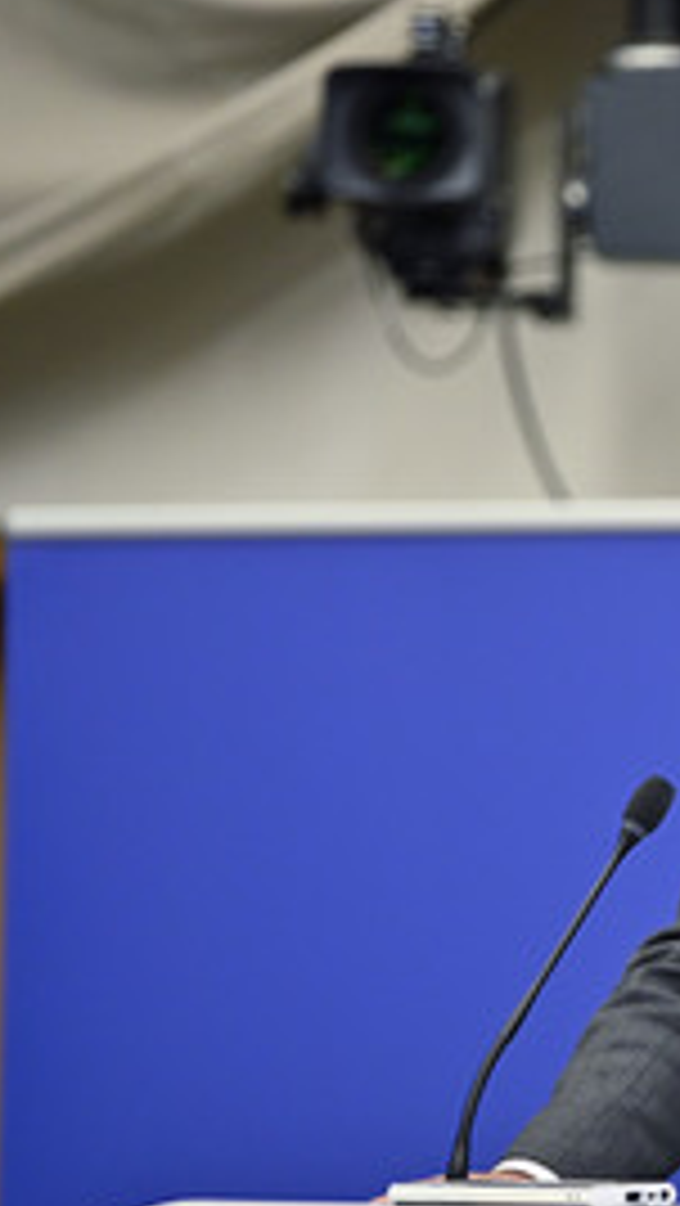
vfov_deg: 8.2
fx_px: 8452
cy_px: 639
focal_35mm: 264
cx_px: 952
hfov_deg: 4.6
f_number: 2.8
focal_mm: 150
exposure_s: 1/320
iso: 1600
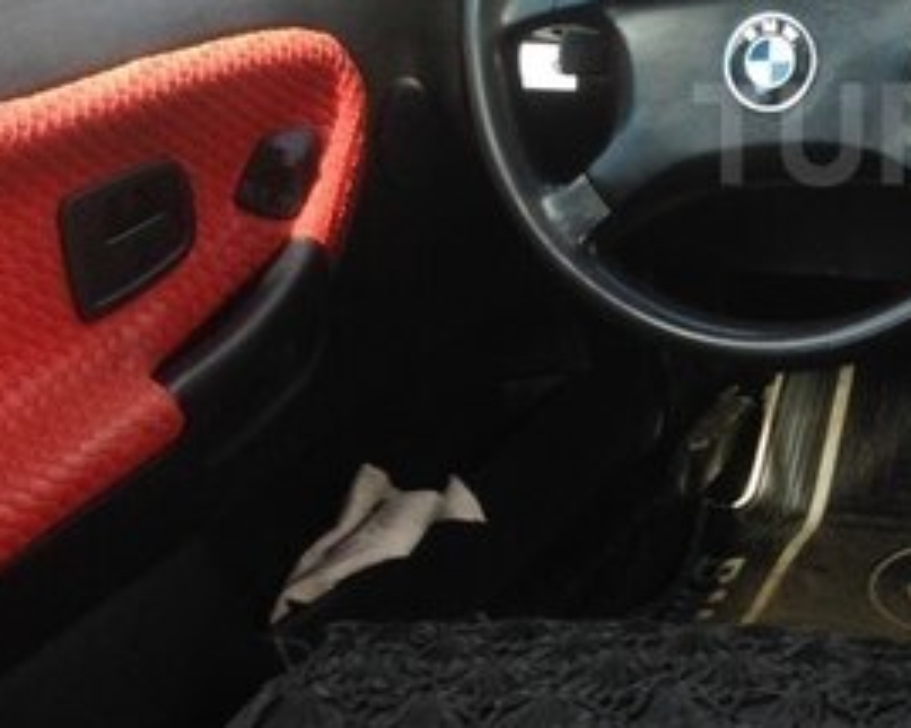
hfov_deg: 22.6
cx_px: 1040
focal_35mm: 79
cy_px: 134
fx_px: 2129
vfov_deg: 19.2
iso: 50
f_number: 2.4
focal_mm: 4.12
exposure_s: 1/120
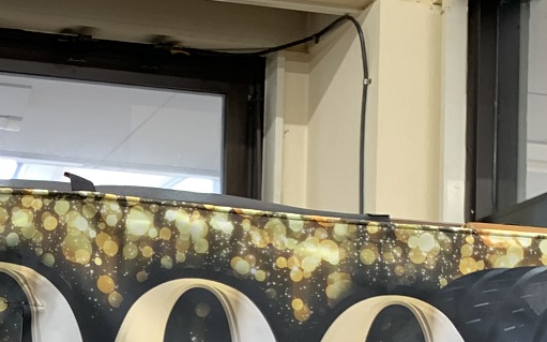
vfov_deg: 14.1
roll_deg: -2.3
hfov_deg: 22.2
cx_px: -89
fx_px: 1297
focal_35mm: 87
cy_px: 512
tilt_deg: +1.8
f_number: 1.8
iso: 100
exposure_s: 1/50
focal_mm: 4.25
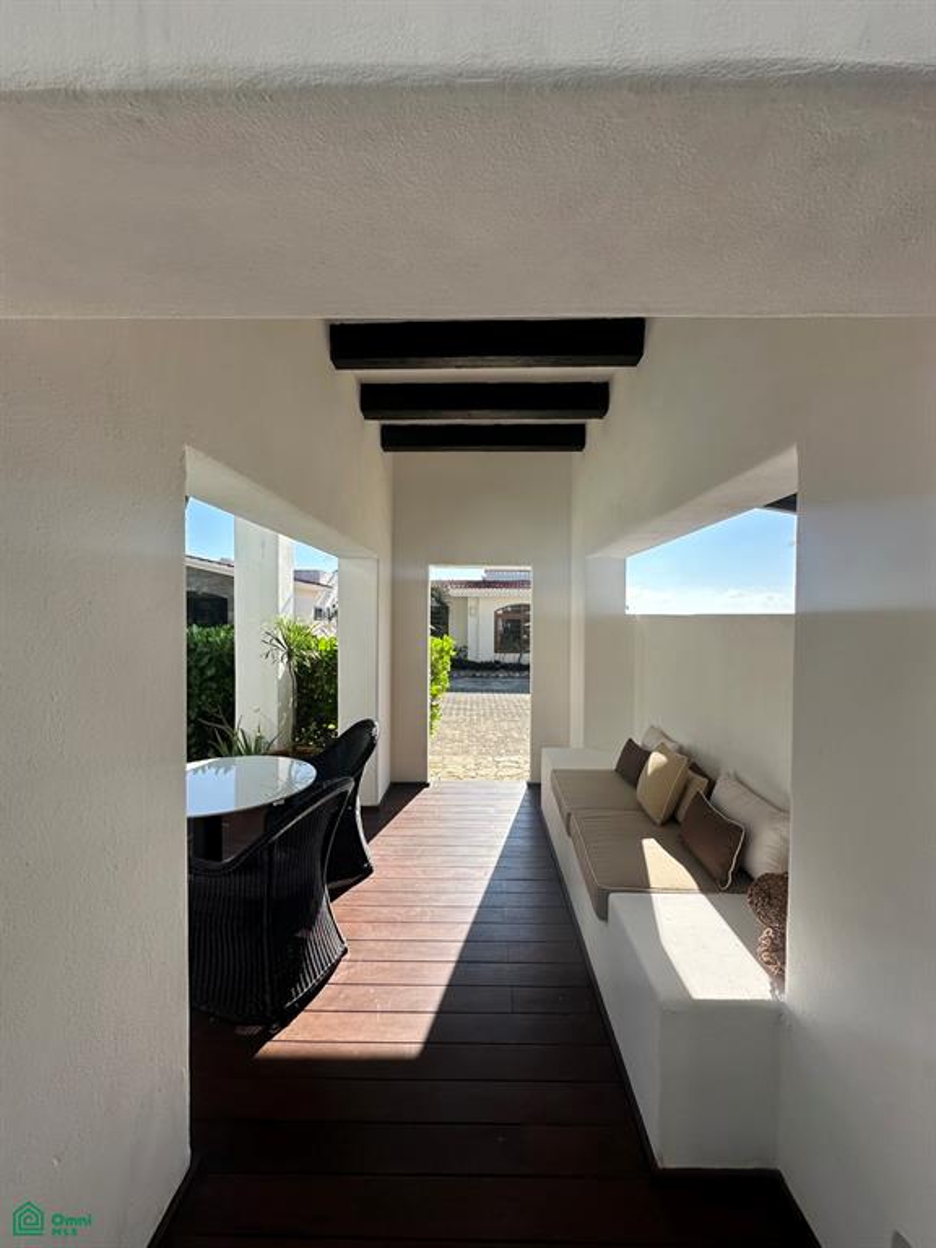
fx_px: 505
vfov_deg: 102.1
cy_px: 624
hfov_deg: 85.7
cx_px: 468
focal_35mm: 14
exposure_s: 1/1033
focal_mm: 2.22
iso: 50
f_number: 2.2
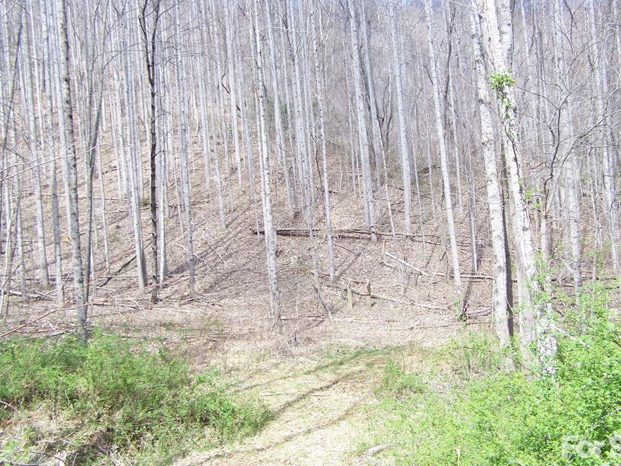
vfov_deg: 35.1
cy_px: 248
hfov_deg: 45.7
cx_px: 331
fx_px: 736
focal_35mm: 41
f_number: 2.8
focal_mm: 6.3
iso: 64
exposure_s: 1/200
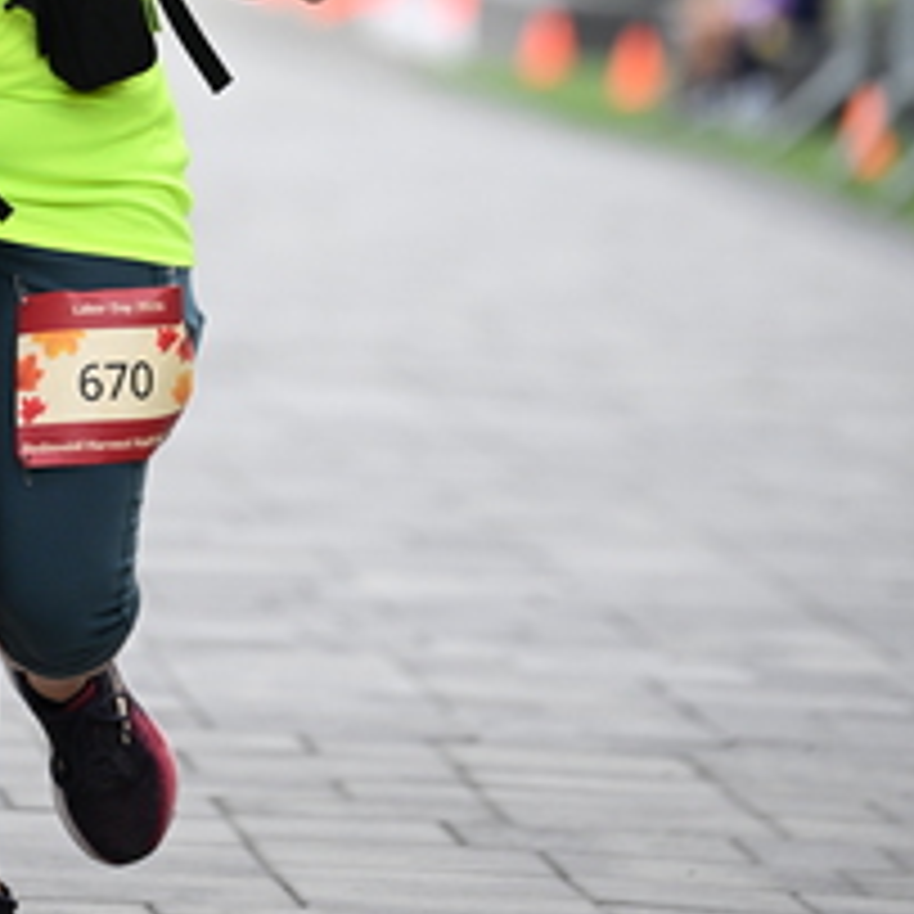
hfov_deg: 3.8
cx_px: 137
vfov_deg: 3.8
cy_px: -162
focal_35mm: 461
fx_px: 13771
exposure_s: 1/5000
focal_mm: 200
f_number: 2.8
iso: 1600
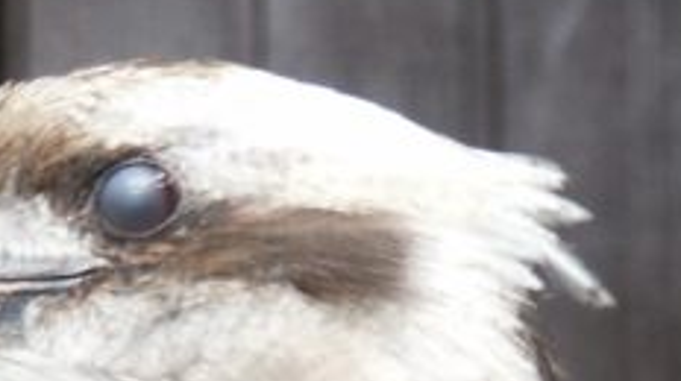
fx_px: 7072
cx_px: 244
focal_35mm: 392
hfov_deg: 5.5
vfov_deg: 3.1
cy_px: 431
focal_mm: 28.22
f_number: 3.6
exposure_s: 1/125
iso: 200
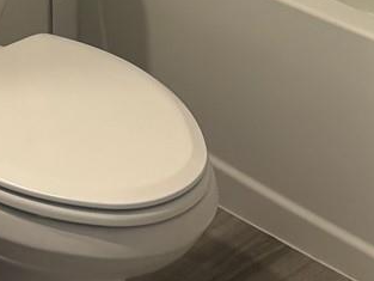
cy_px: -320
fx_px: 1438
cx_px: 60
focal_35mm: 133
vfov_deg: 10.1
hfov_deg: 14.7
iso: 125
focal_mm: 5.96
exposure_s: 1/60
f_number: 1.6
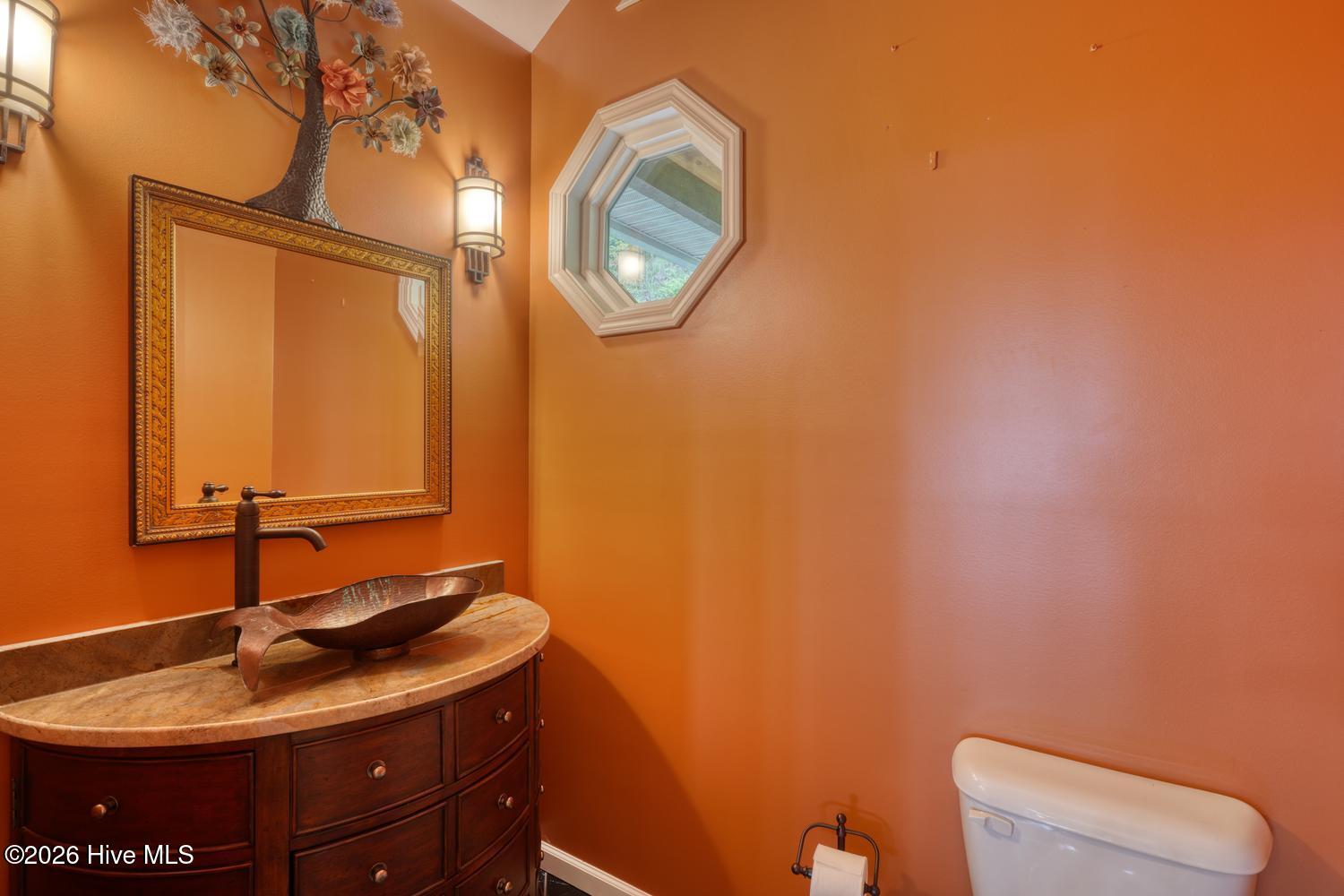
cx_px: 672
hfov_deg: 91.9
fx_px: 650
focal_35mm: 17
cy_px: 448
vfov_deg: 69.2
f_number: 8
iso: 100
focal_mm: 11.6
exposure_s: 2.5
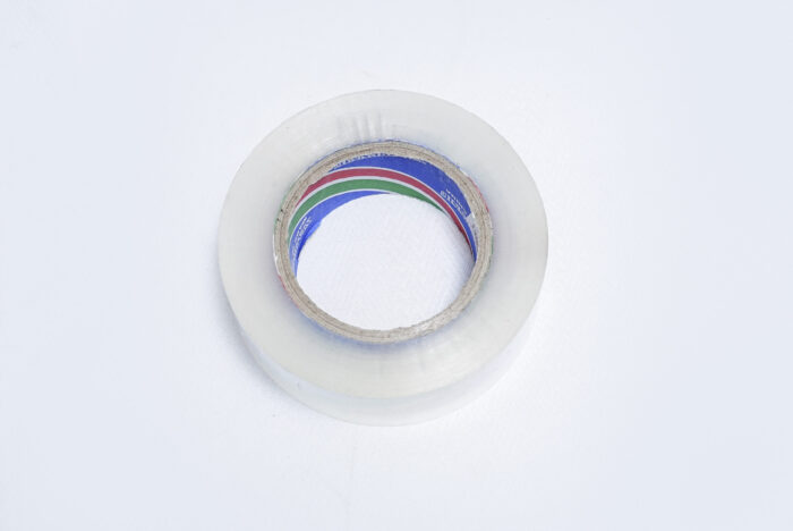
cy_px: 266
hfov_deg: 28.8
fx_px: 1543
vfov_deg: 19.5
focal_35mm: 70
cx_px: 396
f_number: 9
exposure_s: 1/200
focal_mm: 70
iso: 3200
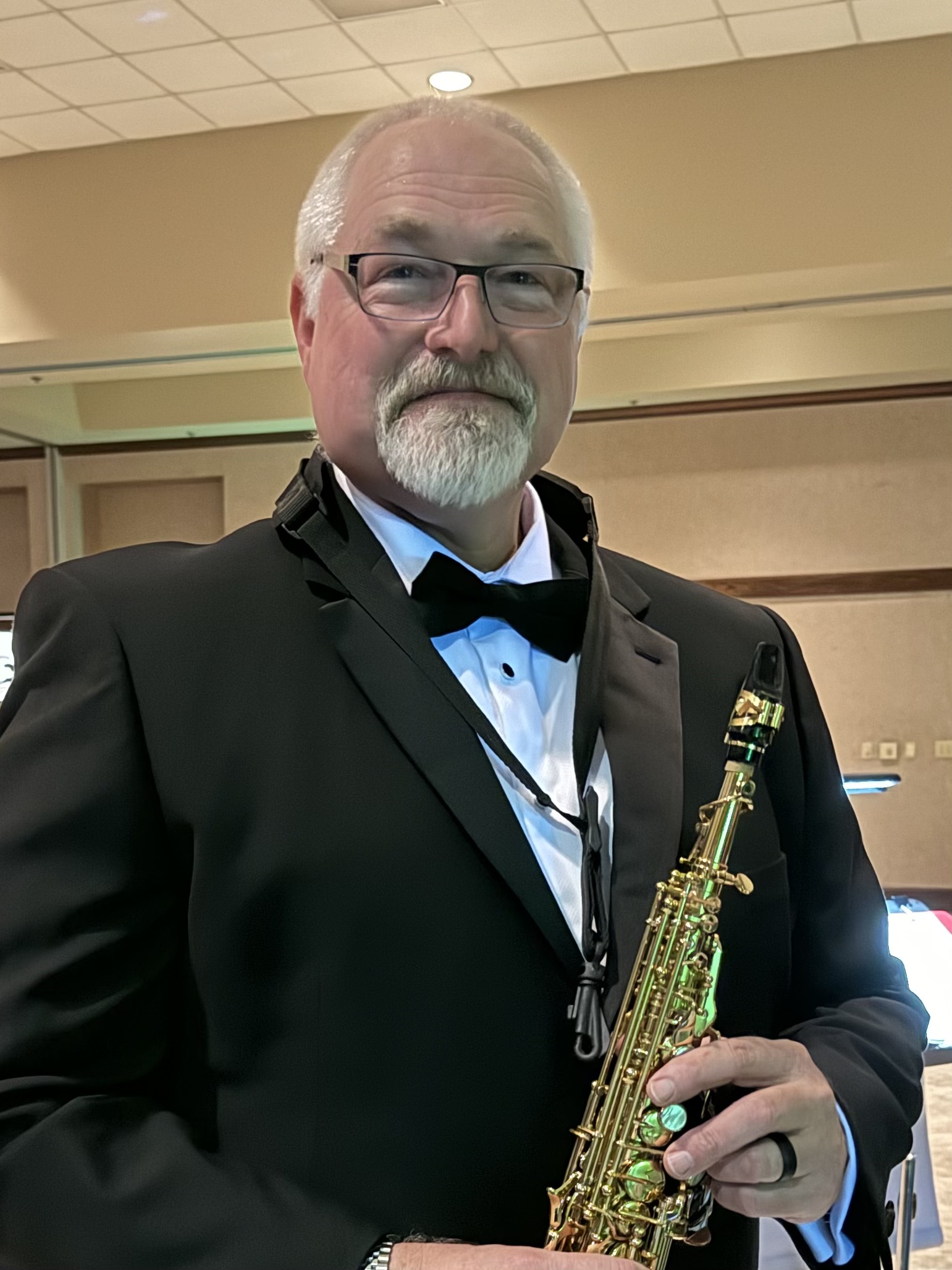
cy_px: 635
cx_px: 476
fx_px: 880
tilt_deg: -6.9
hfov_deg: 56.8
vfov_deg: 71.6
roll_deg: +0.0
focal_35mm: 24
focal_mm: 6.86
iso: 1600
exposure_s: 1/24
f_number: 1.78
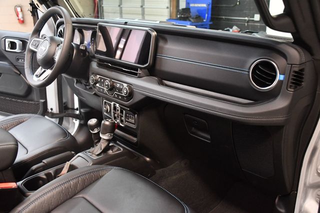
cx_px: 160
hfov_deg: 53.2
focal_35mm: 36
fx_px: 320
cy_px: 106
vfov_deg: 36.8
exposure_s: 1/60
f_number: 3.8
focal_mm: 24
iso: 5000
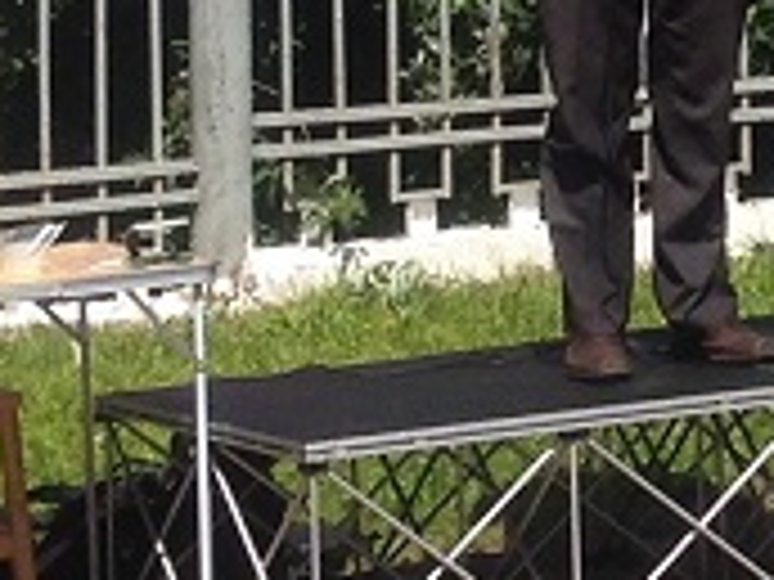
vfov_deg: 5.8
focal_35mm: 250
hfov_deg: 7.7
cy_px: -638
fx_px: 5590
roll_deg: -0.3
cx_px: 1233
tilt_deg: +2.8
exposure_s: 1/1938
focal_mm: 4.12
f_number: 2.4
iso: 50
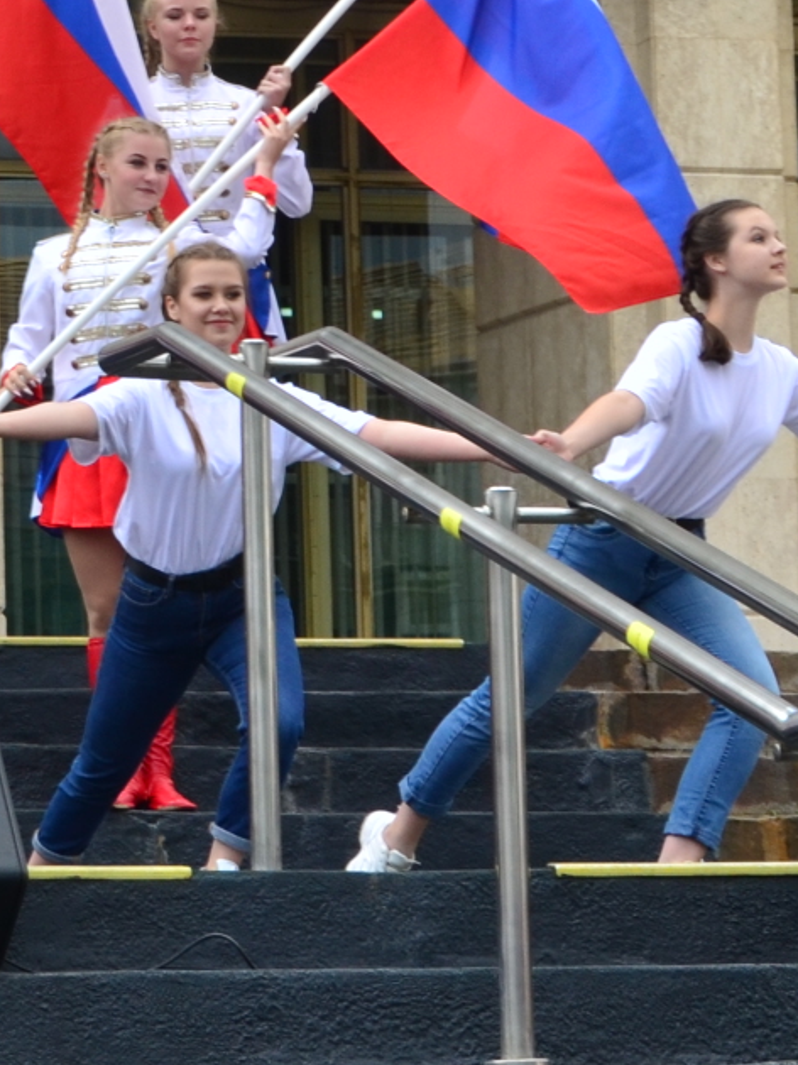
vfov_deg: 9.2
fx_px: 6582
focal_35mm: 214
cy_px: 74
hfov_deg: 6.9
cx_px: -320
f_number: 10
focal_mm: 38
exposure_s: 1/250
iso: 200
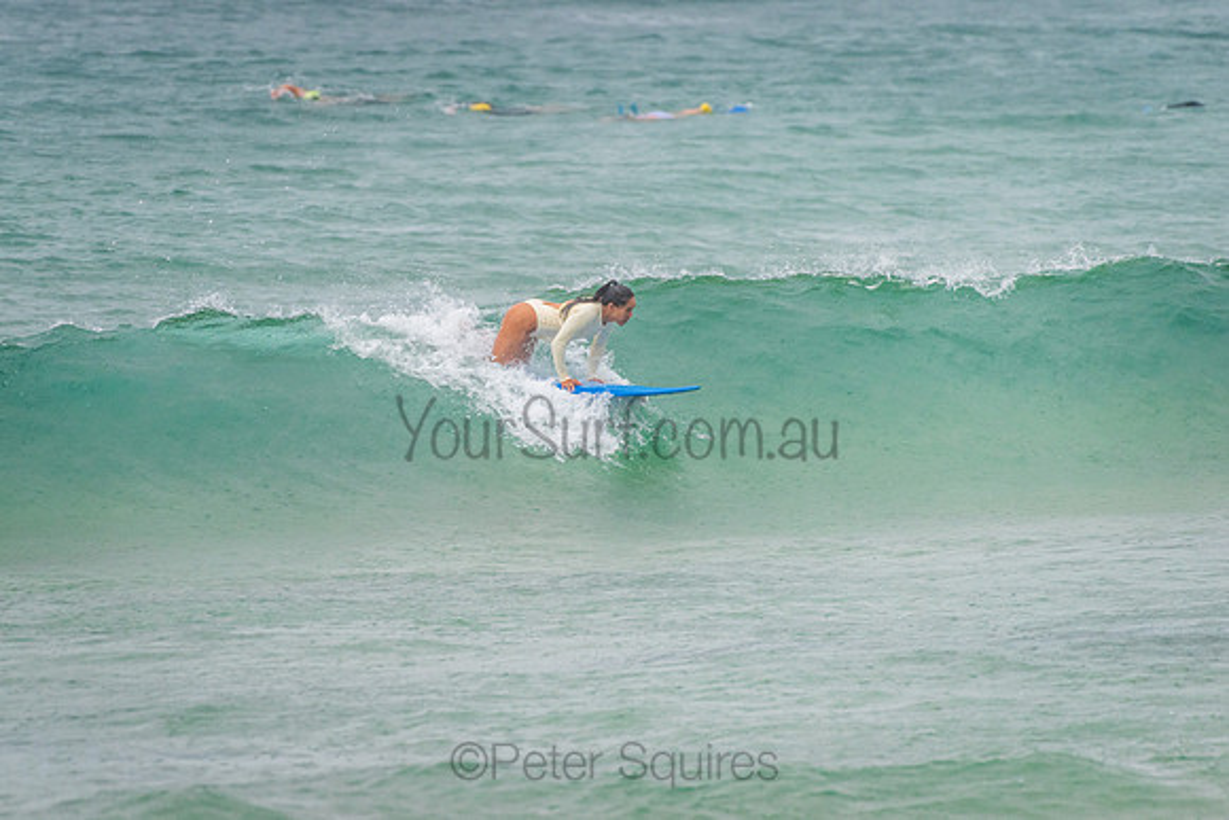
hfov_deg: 3.4
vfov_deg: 2.2
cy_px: 358
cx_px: 486
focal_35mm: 612
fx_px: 20905
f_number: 5.6
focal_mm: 500
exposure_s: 1/320
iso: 560
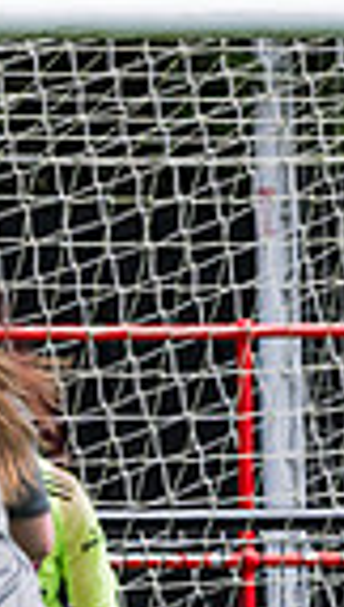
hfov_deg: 0.7
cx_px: -598
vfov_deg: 1.3
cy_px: 1168
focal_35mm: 1640
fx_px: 26454
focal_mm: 135
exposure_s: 1/3200
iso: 200
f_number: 3.2
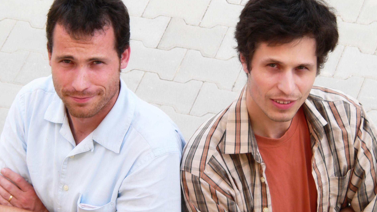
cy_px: 124
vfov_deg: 5.4
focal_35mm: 227
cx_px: 197
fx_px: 2269
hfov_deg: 9.5
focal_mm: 30.6
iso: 80
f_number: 5.6
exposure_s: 1/25
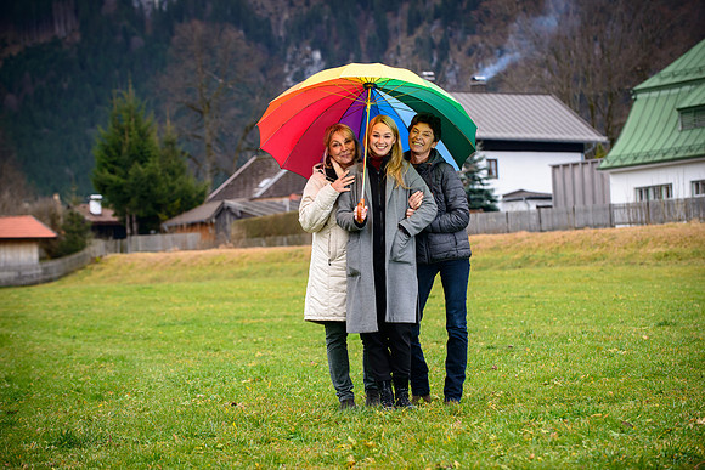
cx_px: 352
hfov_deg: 18.6
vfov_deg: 12.5
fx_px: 2155
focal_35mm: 110
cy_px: 235
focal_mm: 110
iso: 800
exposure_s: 1/250
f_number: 5
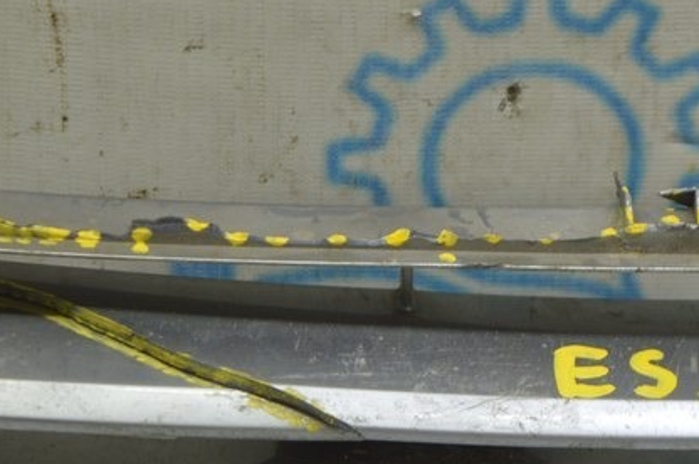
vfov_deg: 6.7
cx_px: 674
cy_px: 450
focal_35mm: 203
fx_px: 3940
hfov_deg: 10.1
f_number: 5.6
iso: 400
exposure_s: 1/20
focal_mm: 55
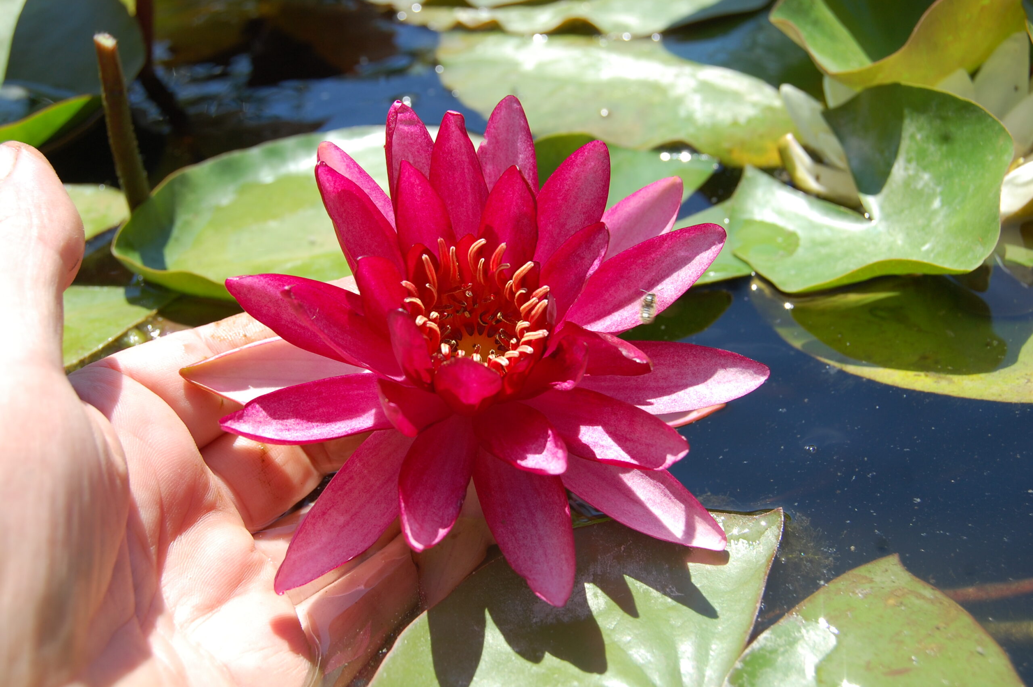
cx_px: 516
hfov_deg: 38.9
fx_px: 1462
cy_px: 344
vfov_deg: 26.4
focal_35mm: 51
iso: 200
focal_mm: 34
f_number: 8
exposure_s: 1/250
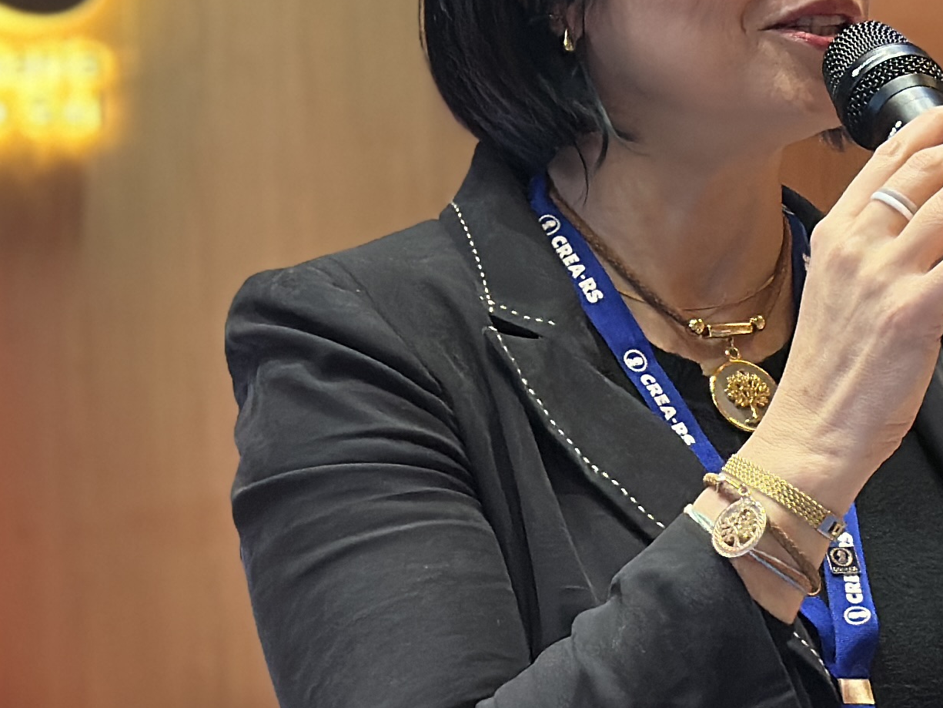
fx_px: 4305
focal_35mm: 158
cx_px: 122
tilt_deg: -0.1
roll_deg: +2.1
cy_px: 587
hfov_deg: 12.4
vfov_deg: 9.4
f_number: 1.78
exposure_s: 1/60
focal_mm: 6.86
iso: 320
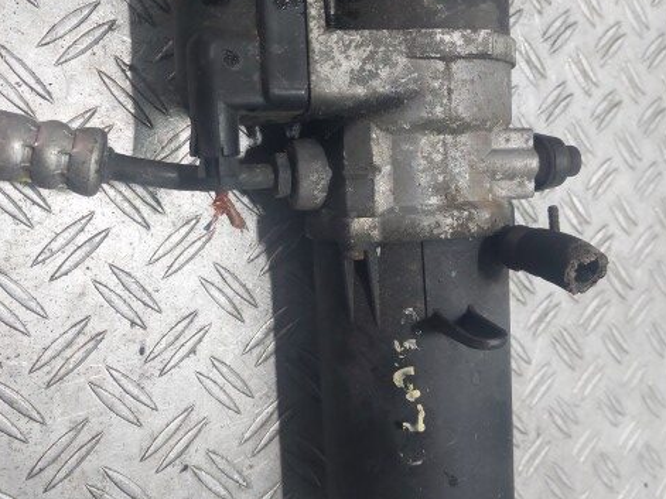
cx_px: 334
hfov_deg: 54.0
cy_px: 216
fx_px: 654
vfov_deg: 41.7
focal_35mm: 34
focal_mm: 5.23
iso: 160
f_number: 1.8
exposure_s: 1/100
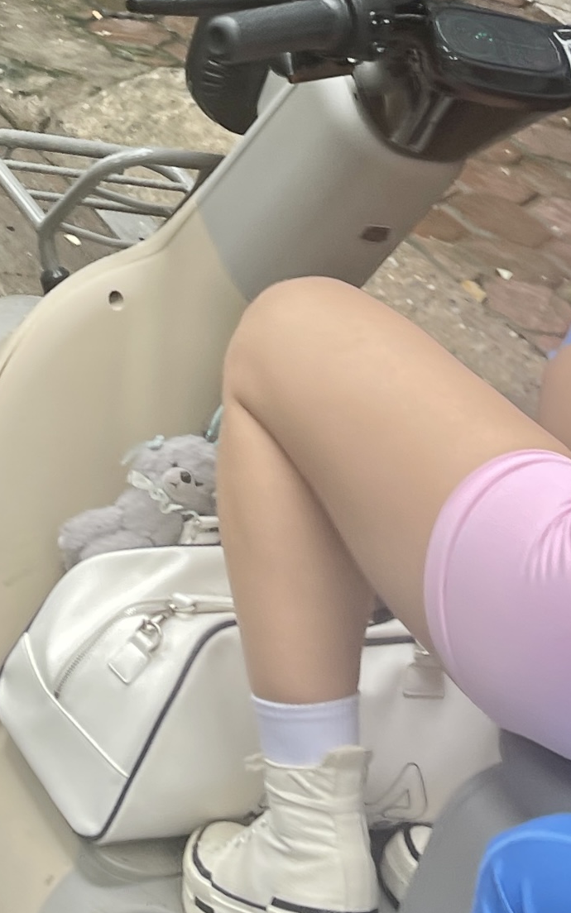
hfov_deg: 27.6
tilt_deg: -22.7
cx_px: 561
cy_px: 210
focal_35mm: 44
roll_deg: -21.6
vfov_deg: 43.6
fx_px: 1096
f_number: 1.6
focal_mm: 5.1
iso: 32
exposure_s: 1/121
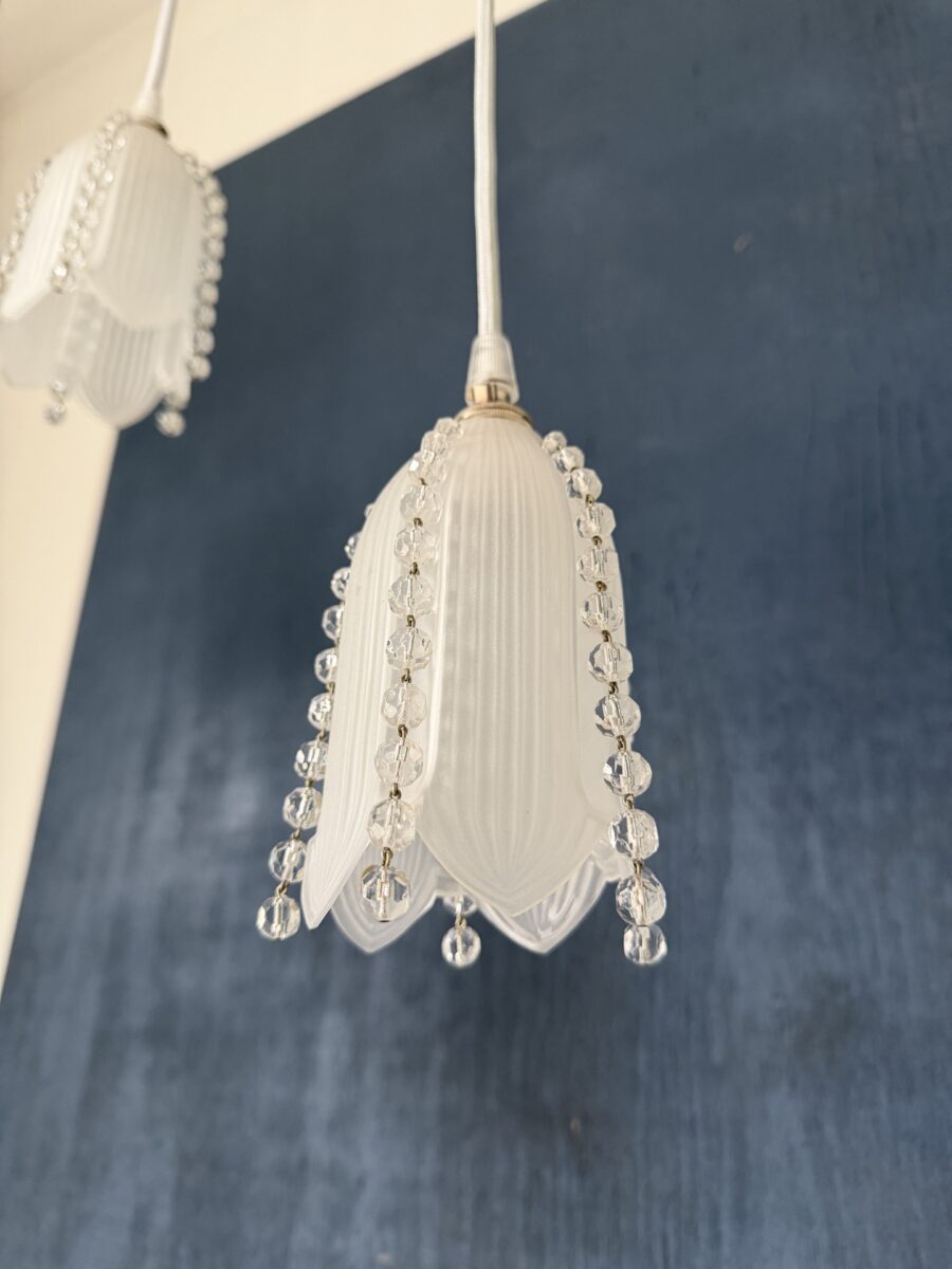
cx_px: 476
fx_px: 880
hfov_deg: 56.8
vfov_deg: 71.6
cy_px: 634
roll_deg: -0.1
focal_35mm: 24
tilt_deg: +24.1
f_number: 1.78
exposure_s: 1/60
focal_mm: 6.76
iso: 320
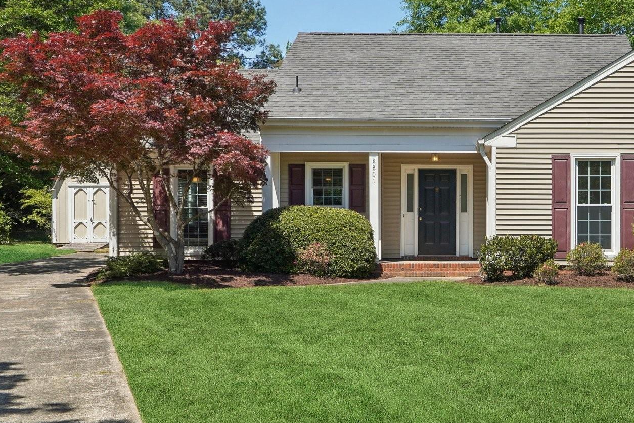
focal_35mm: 49
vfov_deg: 27.5
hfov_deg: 39.3
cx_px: 473
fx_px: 863
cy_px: 228
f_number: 8
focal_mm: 20
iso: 100
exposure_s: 1/200
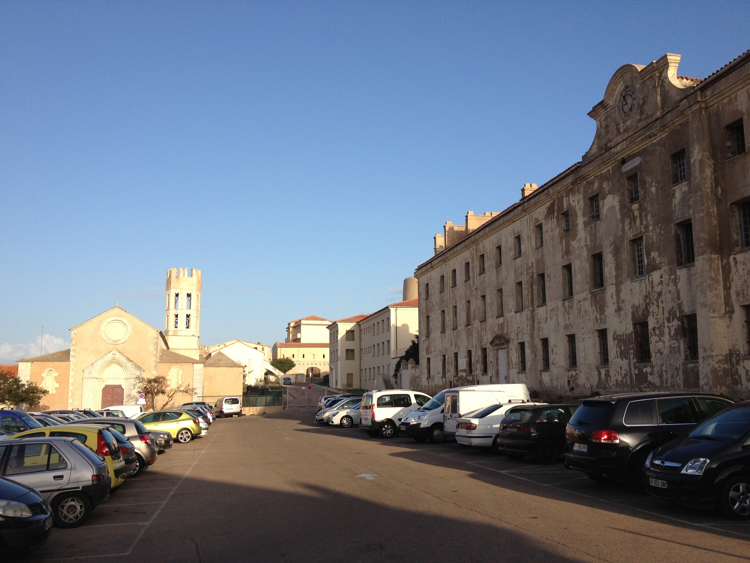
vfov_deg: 40.7
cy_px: 282
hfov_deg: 52.6
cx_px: 375
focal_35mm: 35
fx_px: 758
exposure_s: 1/1151
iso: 64
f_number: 2.4
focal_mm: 4.28
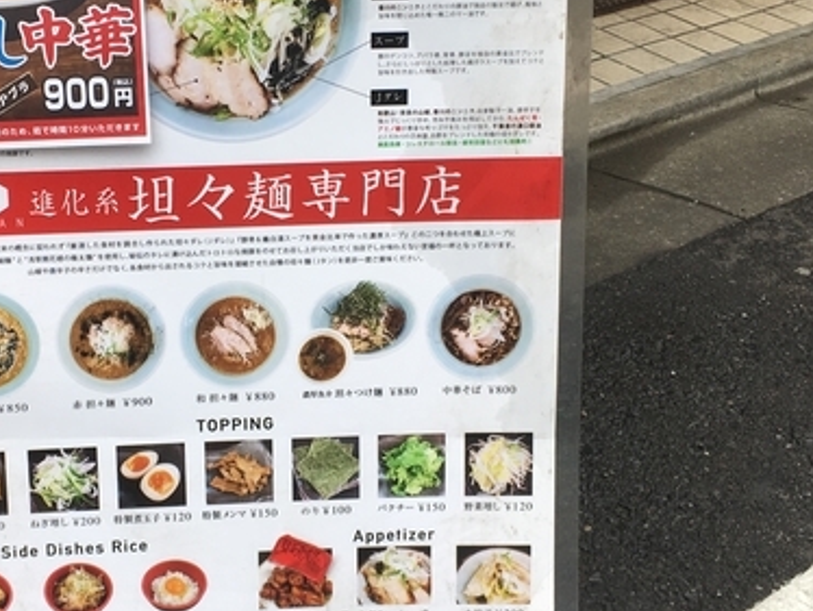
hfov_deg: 30.9
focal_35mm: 62
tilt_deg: -29.3
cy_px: 296
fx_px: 1457
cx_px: 263
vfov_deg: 23.7
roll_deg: -2.2
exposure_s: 1/243
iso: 25
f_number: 2.2
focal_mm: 4.15
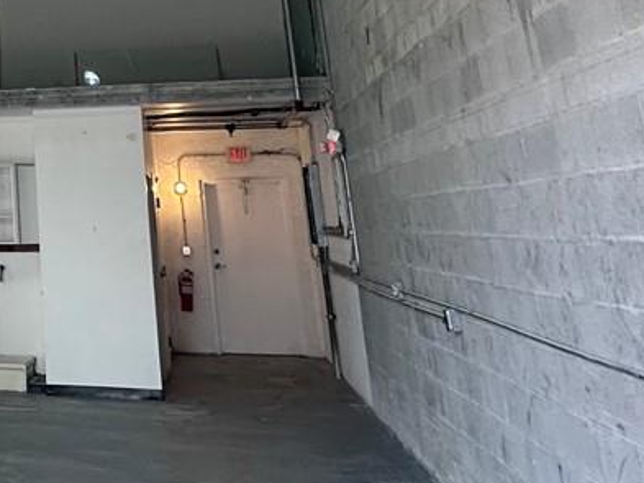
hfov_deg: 28.5
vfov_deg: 23.6
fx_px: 1061
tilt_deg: +15.8
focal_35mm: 57
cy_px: -82
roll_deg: +0.0
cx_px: -162
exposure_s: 1/120
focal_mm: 2.22
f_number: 2.2
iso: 200
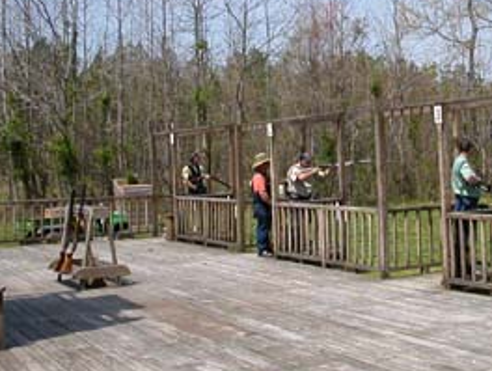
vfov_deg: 23.3
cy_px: 138
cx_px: 373
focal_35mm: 63
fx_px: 897
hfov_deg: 30.1
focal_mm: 5.6
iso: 100
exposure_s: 1/628
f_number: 4.5
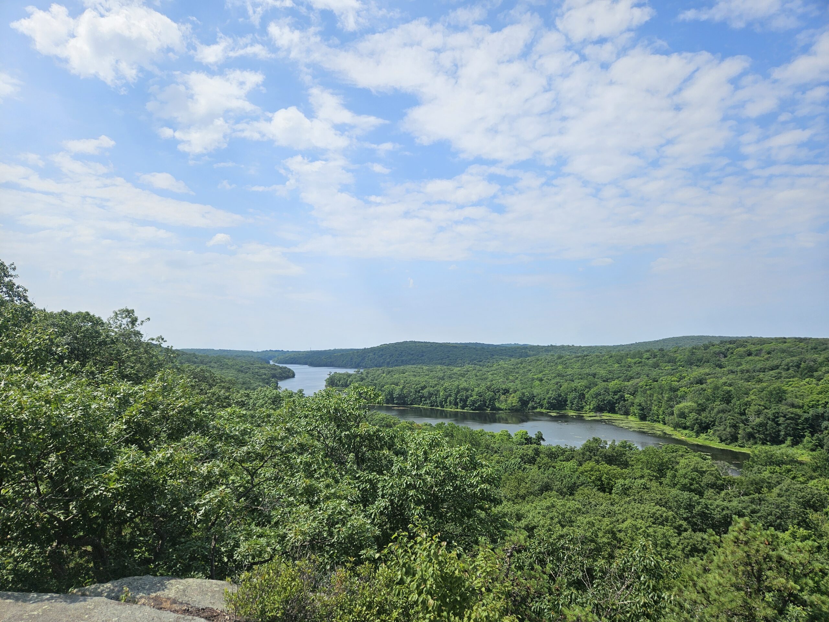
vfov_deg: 58.9
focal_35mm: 23
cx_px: 414
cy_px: 311
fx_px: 551
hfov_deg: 73.9
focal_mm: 5.4
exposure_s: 1/4021
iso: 25
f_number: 1.8
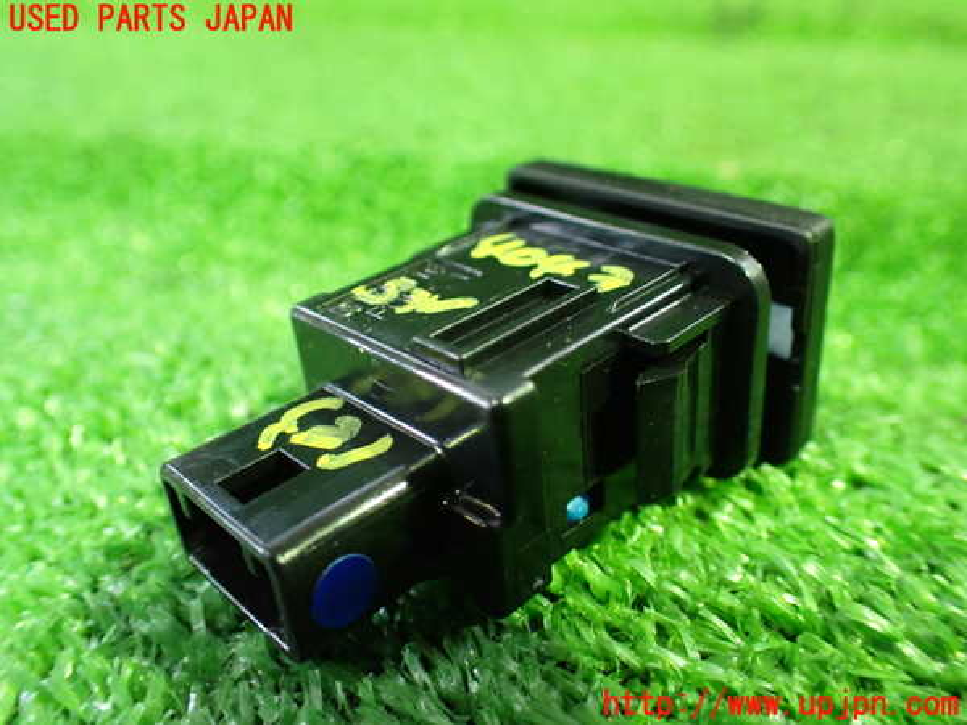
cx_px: 484
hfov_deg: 60.0
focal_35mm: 30
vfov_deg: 46.8
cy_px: 362
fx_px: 838
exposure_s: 1/30
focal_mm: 5.4
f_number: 2.3
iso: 1000
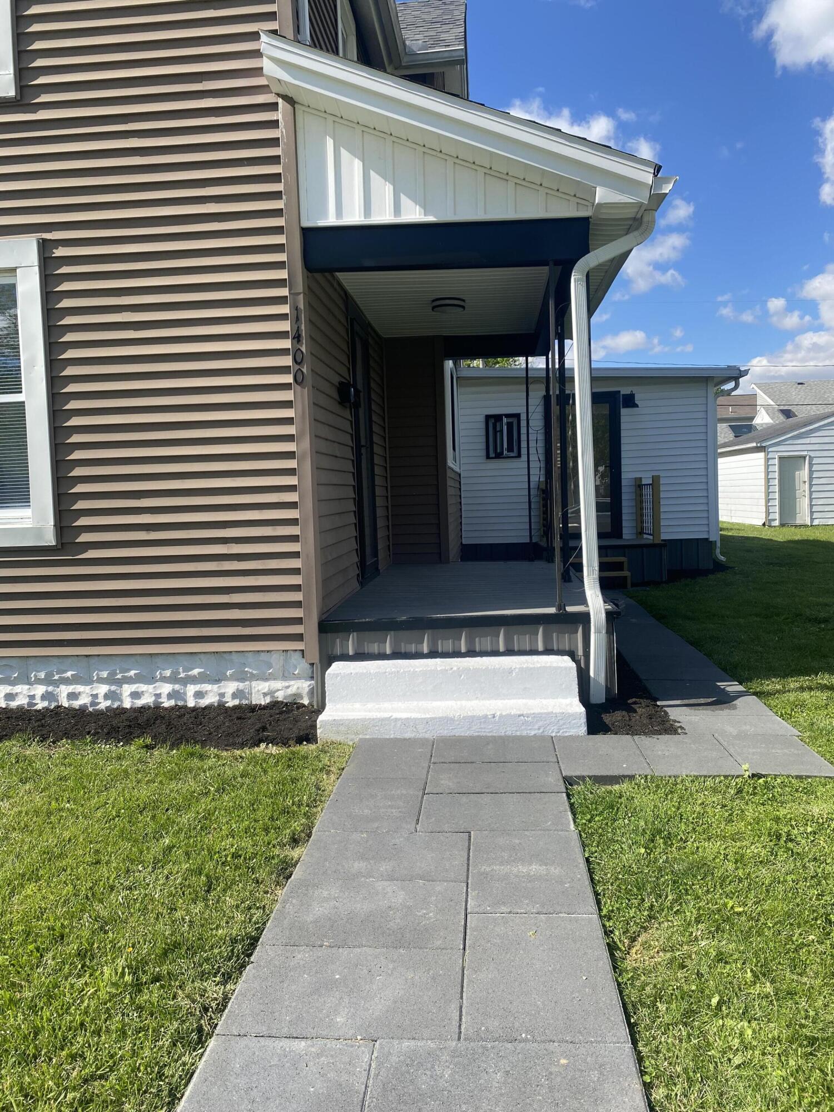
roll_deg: +2.6
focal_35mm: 26
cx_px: 417
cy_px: 556
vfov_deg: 67.3
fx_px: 835
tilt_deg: -3.6
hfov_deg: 53.1
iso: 32
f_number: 1.8
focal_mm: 4.25
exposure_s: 1/2105
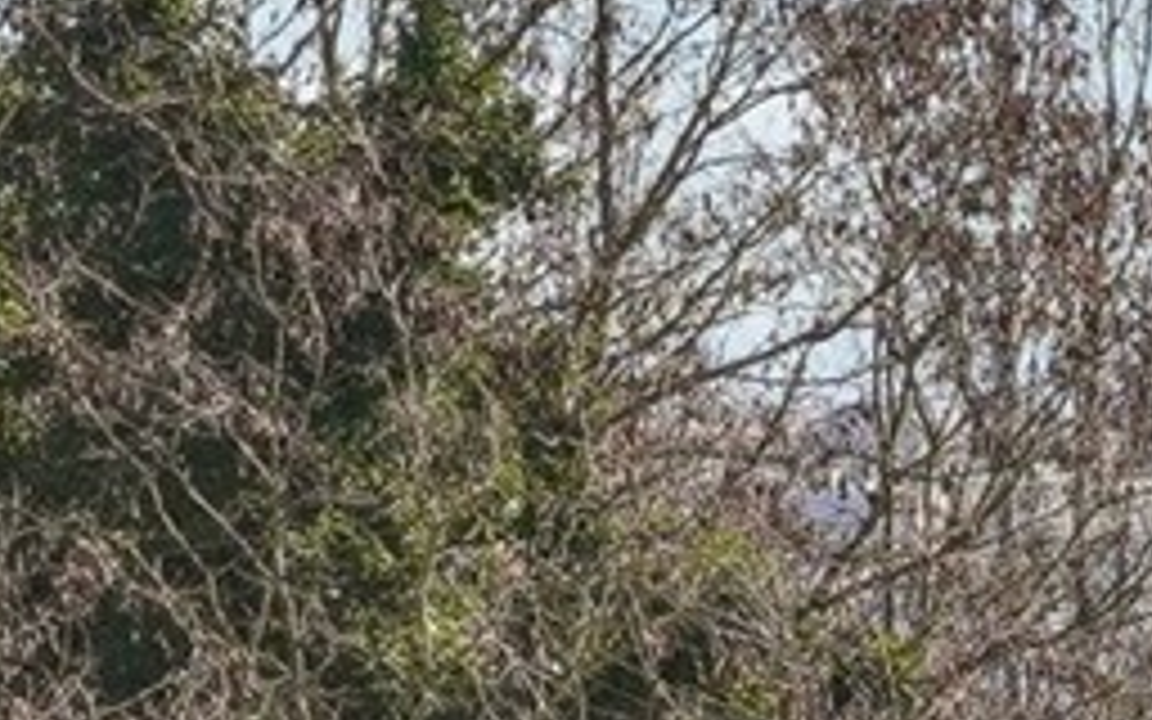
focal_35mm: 284
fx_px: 8916
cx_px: 3220
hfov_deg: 6.8
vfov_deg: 4.6
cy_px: 484
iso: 100
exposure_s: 1/200
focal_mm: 28
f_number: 8
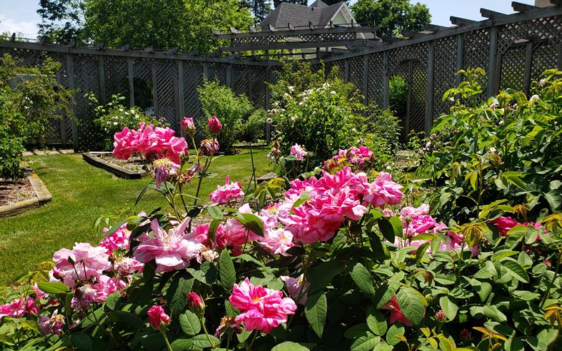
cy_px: 183
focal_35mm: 28
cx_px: 282
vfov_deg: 44.5
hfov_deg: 66.5
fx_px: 429
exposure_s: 1/1222
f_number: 2.4
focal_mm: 4.3
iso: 50
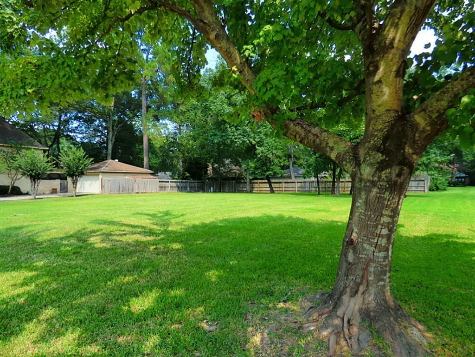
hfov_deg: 81.7
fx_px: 274
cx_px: 238
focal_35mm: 20
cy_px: 178
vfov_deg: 66.0
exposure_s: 1/500
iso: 200
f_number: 2.8
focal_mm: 3.58
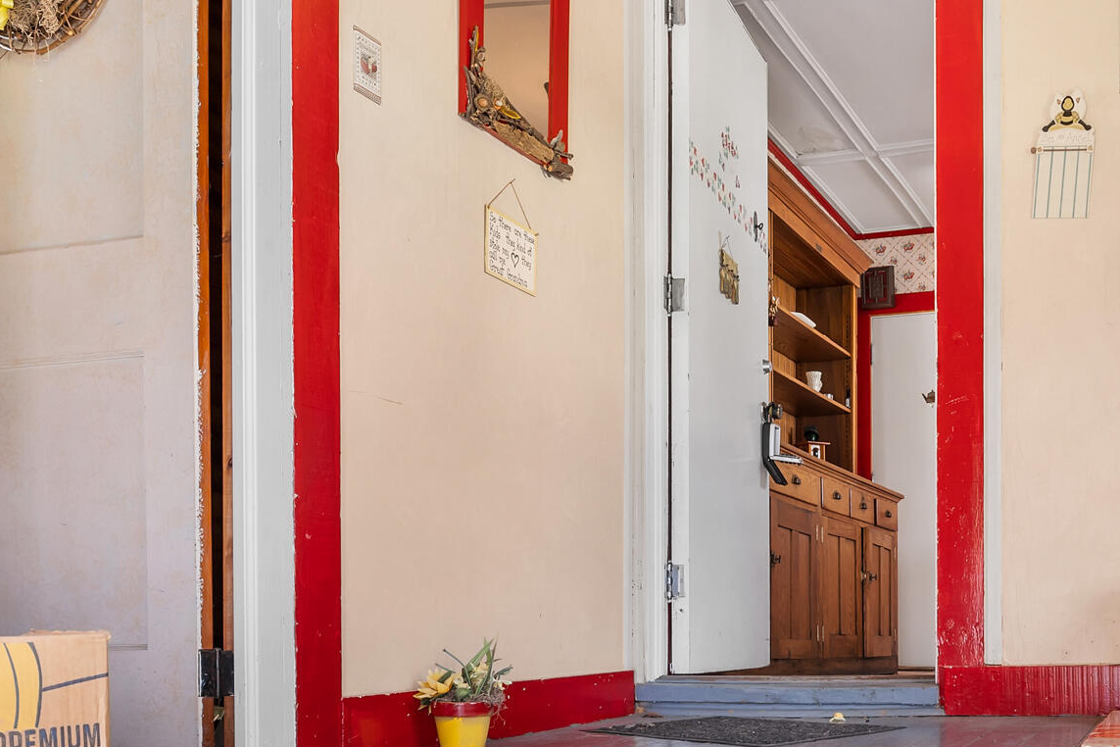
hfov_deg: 51.8
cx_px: 853
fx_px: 1089
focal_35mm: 35
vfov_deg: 36.7
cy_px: 582
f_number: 9
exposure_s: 1/15
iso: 250
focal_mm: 16
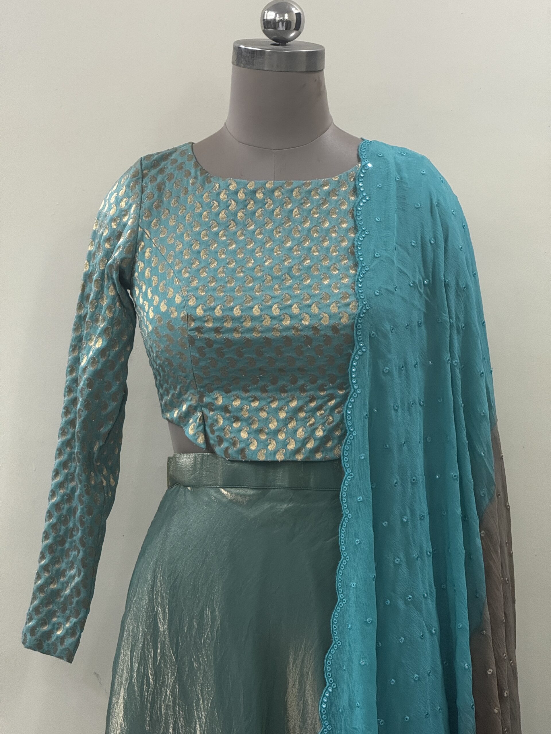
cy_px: 367
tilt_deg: -1.7
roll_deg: -0.8
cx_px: 276
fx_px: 2547
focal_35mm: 120
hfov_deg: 12.3
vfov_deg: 16.4
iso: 250
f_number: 2.8
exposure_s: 1/50
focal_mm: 15.66
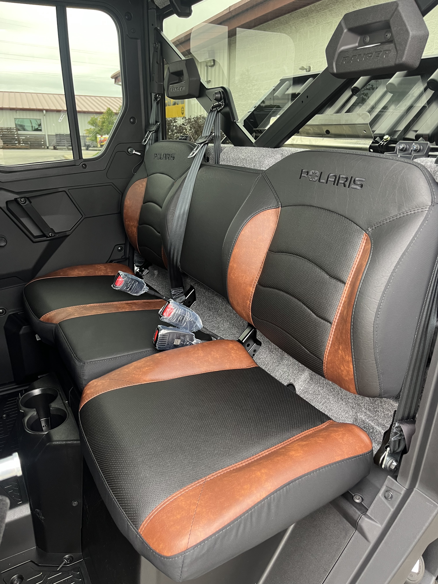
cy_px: 292
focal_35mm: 26
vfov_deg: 67.3
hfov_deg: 53.1
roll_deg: -0.5
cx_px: 219
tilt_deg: -19.9
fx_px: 439
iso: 125
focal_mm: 5.1
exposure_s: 1/61
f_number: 1.6
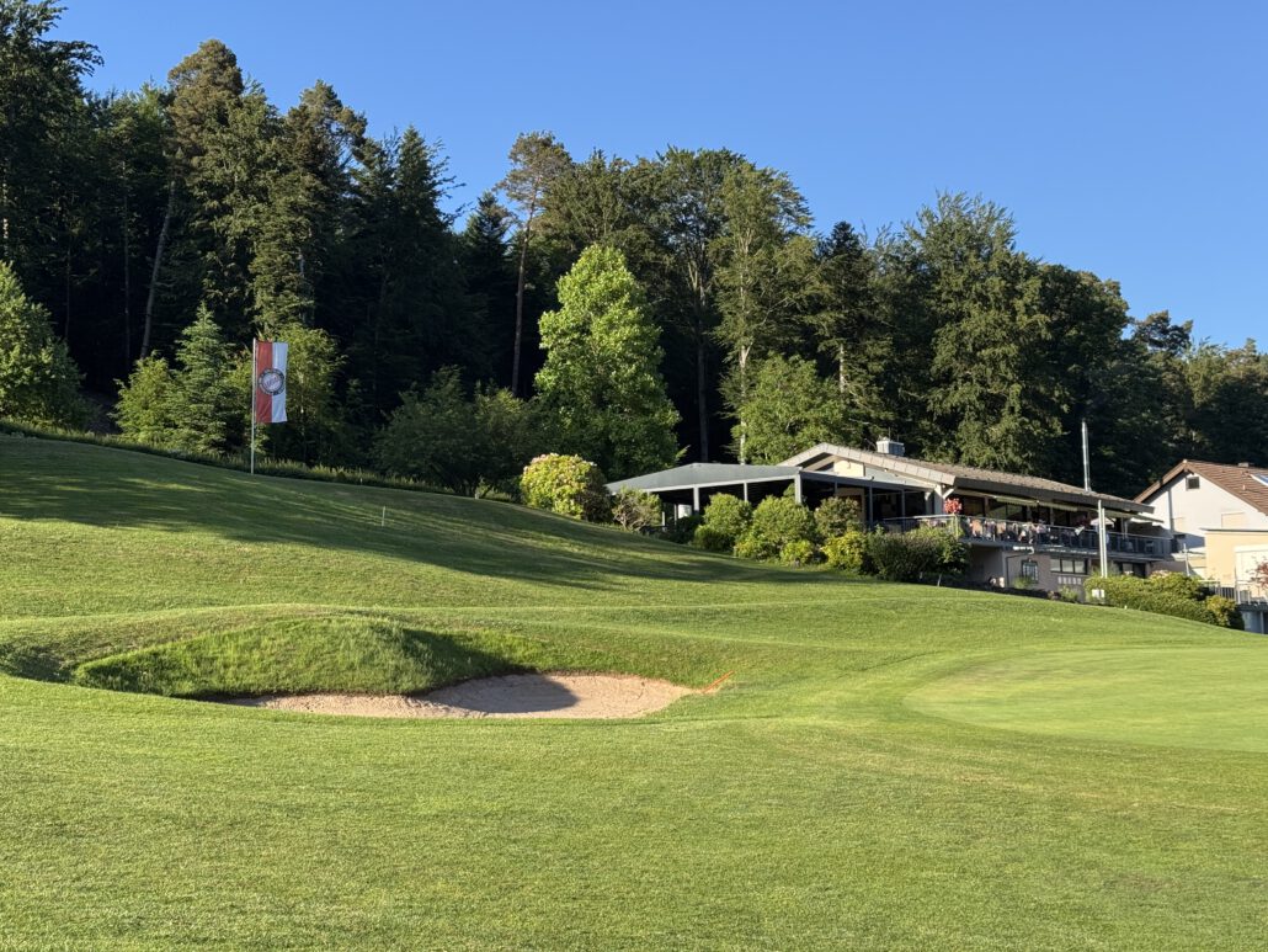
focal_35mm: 48
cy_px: 476
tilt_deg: +6.0
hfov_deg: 39.6
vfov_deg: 30.3
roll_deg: +1.2
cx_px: 634
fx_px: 1759
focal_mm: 6.76
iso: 64
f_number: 1.78
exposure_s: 1/1395
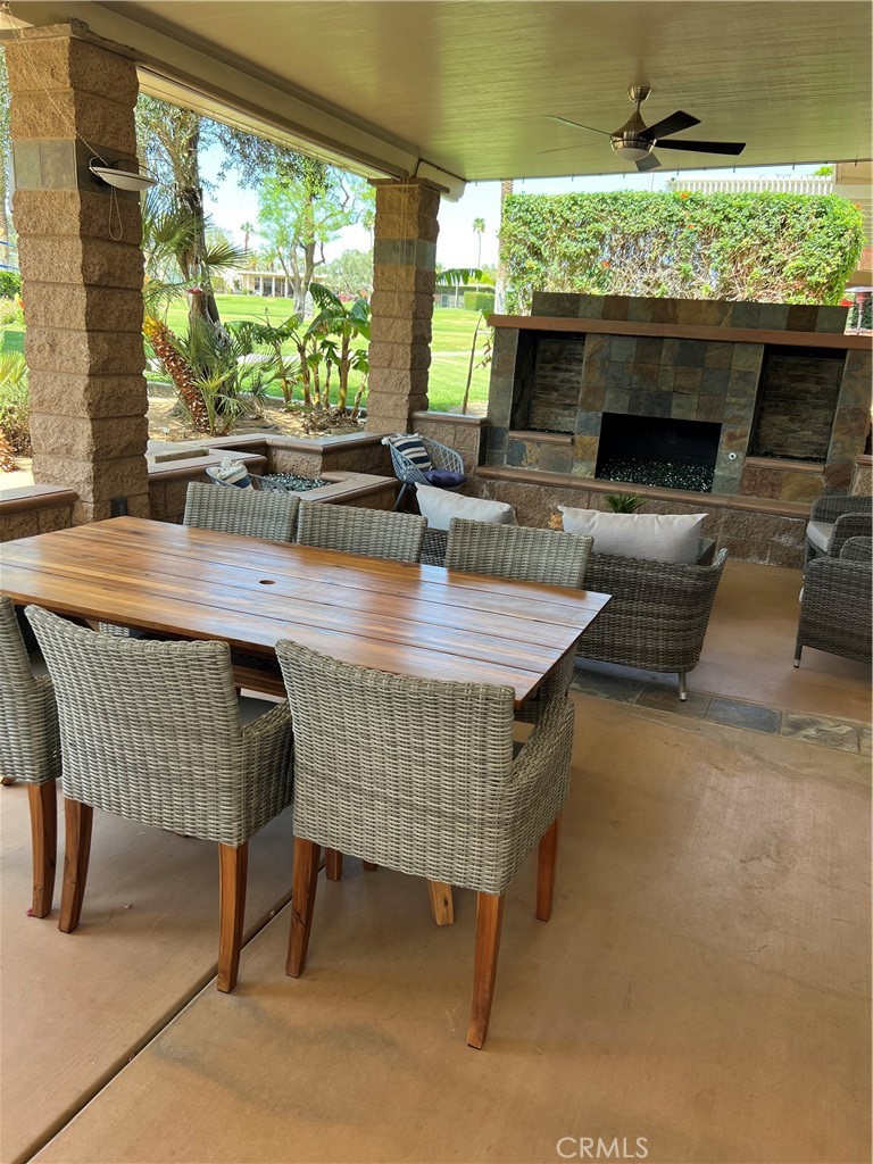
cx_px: 436
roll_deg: -4.1
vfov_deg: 67.3
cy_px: 582
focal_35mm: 26
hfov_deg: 53.1
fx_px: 874
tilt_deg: -14.3
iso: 50
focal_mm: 5.7
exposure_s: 1/333
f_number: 1.5
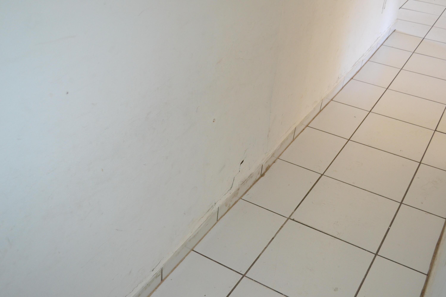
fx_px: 483
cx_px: 223
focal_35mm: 39
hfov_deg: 49.6
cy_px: 148
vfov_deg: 34.2
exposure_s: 1/60
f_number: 4.2
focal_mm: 26
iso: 1800
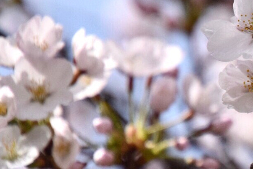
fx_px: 4625
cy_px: 86
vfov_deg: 2.1
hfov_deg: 3.1
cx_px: 322
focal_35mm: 658
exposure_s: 1/4000
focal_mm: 165
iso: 1000
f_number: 7.1
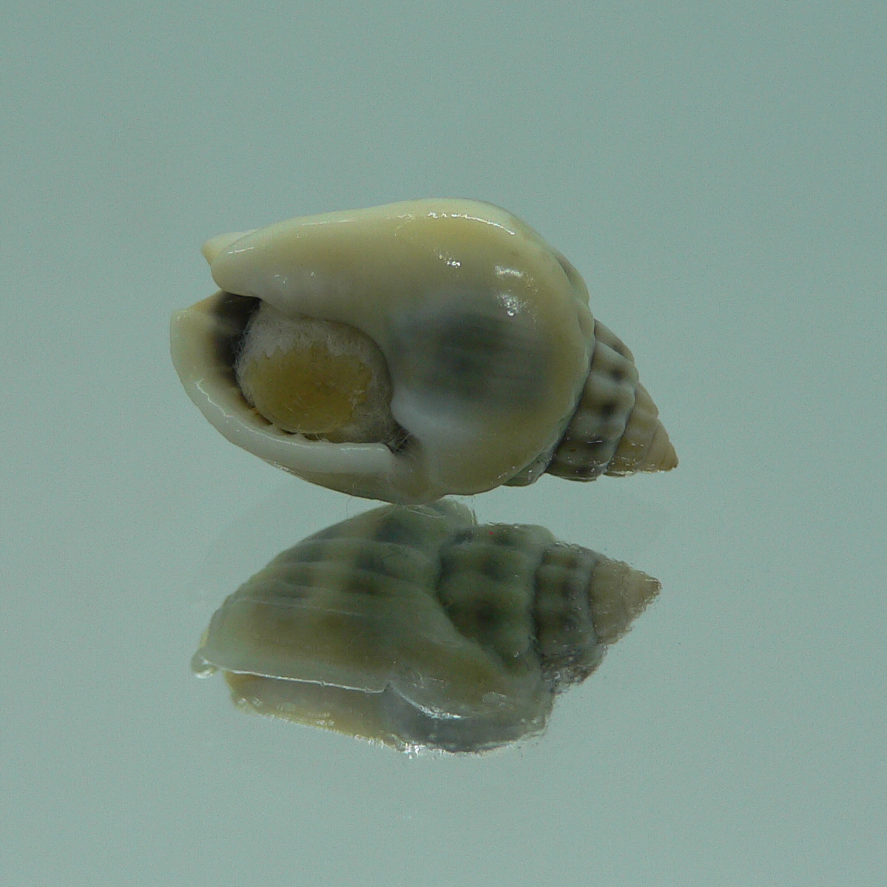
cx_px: 408
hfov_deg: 32.8
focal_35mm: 52
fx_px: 1507
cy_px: 423
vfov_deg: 32.8
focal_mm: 4.6
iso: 80
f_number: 2.8
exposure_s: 1/60
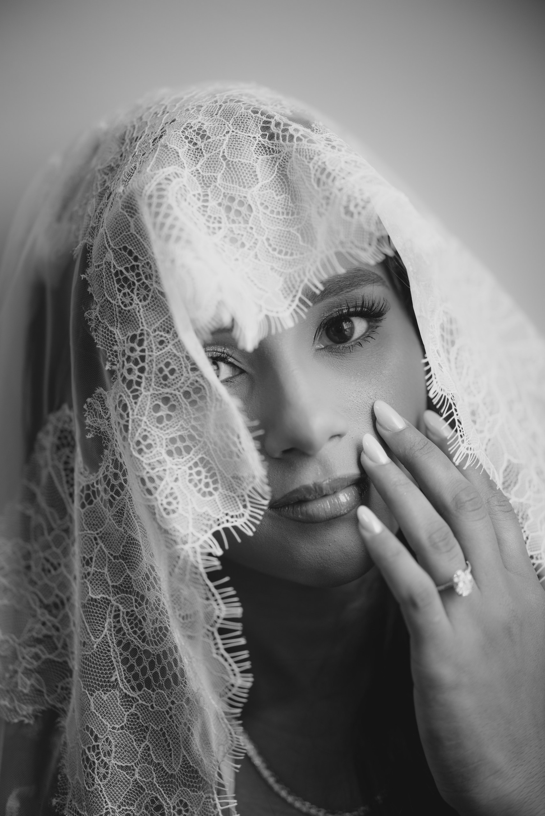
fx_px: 1928
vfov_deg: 23.9
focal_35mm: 85
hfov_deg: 16.1
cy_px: 408
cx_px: 272
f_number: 2
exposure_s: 1/200
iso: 200
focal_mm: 85
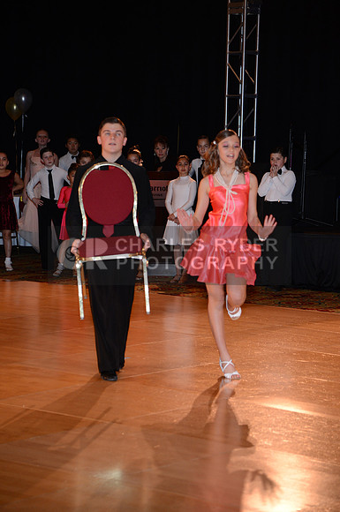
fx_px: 1492
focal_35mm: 105
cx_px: 170
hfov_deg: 13.0
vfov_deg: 19.5
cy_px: 256
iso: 2000
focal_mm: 105
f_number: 4.5
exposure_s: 1/200
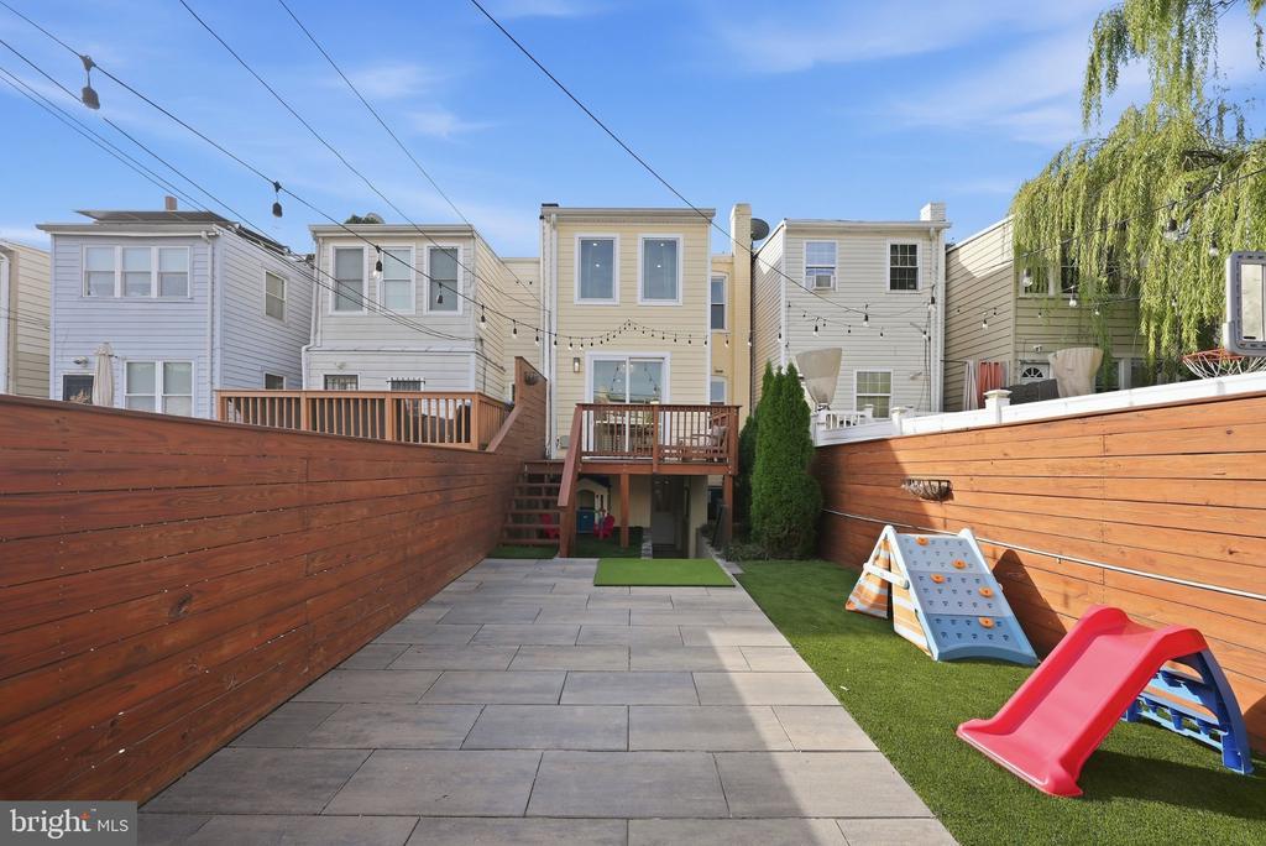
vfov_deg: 90.1
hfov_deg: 112.6
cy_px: 423
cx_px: 633
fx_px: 422
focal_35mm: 12
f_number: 6.3
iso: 80
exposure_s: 1/200
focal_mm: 12
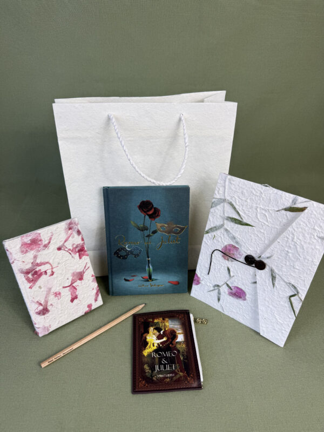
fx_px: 300
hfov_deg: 56.8
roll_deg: -1.9
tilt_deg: -34.0
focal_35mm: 24
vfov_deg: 71.6
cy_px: 216
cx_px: 162
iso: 64
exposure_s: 1/121
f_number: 1.78
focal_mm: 6.76
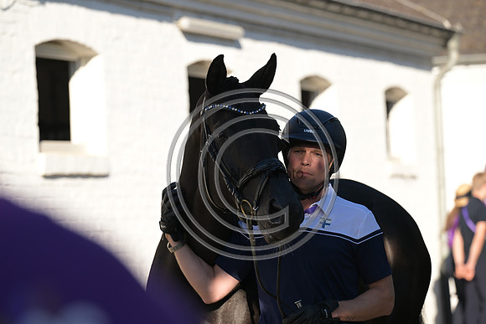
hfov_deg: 10.3
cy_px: 162
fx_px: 2701
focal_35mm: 200
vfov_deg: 6.9
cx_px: 243
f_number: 5.6
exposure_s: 1/1600
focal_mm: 200
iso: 560
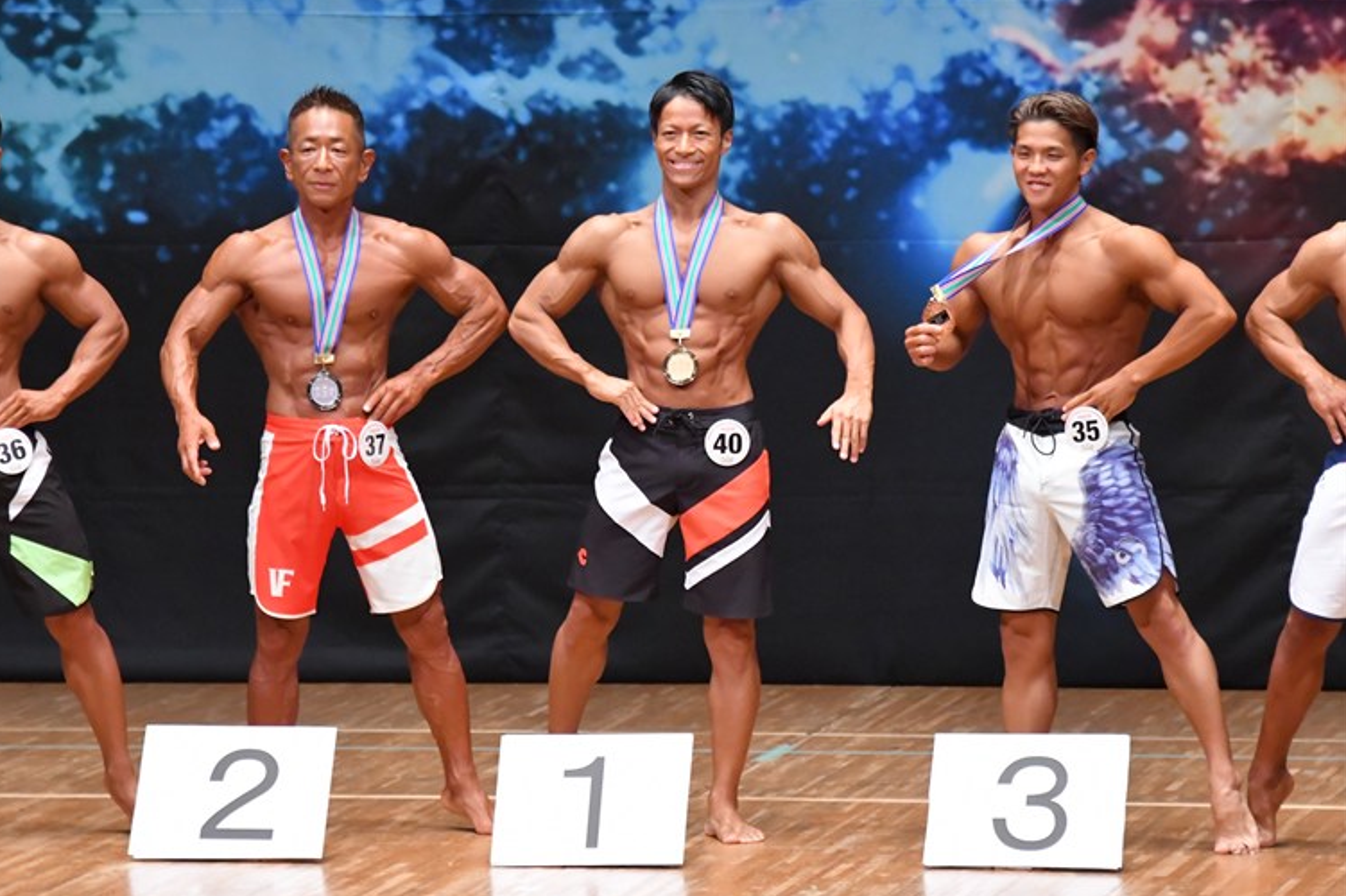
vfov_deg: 4.7
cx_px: 653
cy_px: 450
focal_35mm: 294
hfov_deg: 7.0
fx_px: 10987
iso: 8000
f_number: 5.6
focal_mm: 190
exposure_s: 1/400
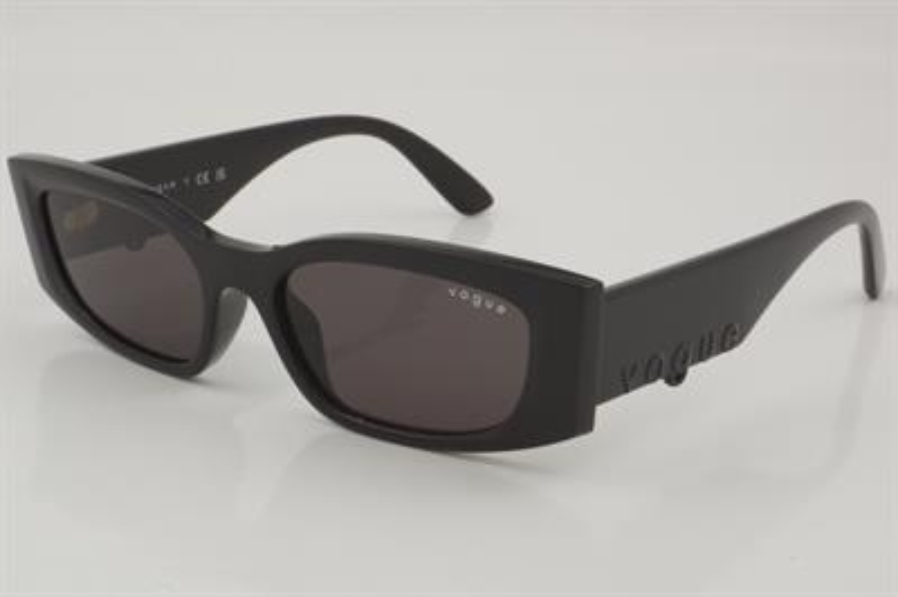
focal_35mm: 75
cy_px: 298
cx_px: 449
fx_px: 1869
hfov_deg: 27.0
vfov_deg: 18.2
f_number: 32
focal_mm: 50
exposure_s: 1/3
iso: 100
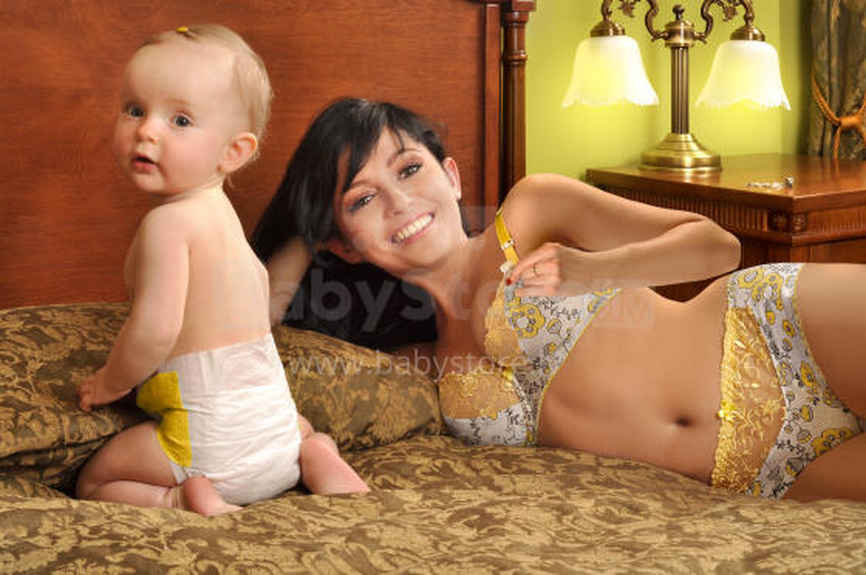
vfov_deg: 18.1
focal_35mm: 75
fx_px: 1802
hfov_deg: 27.0
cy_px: 288
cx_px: 433
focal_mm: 50
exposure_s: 1/125
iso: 200
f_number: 18
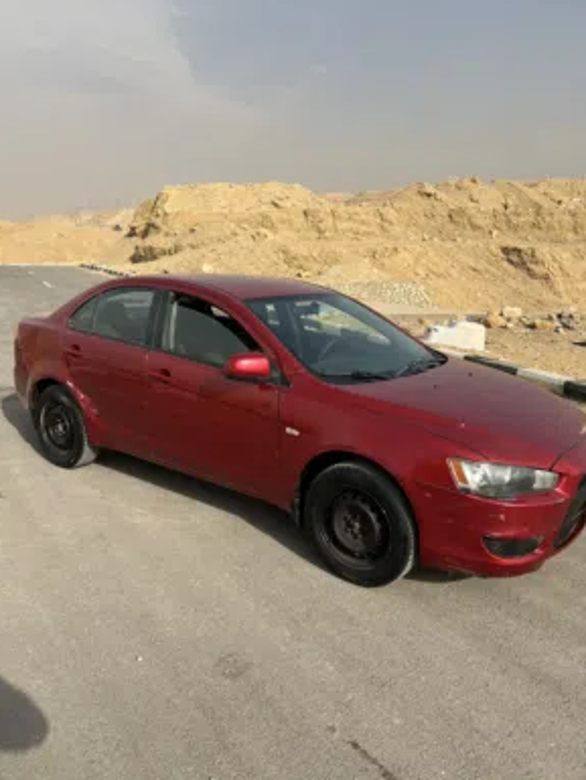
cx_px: 290
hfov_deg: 51.4
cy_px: 385
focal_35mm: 27
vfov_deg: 65.3
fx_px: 609
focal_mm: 5.7
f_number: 1.5
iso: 50
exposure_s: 1/3831
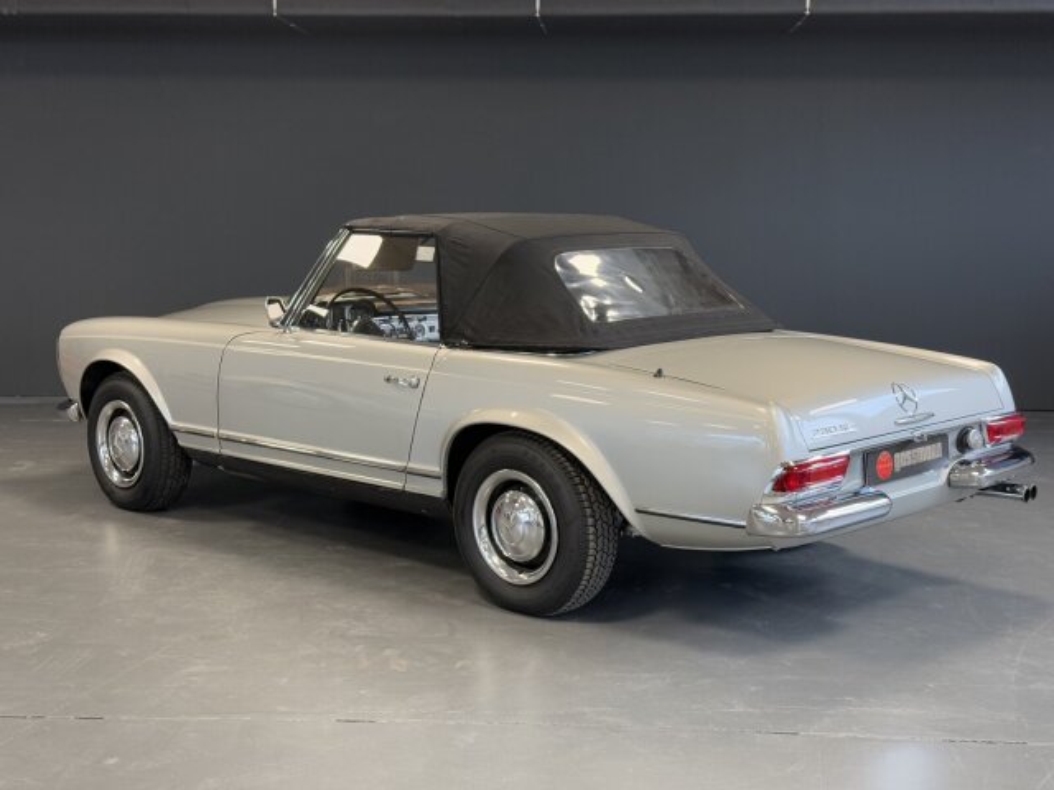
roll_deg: -0.2
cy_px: 395
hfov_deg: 39.7
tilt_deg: -7.6
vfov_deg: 30.3
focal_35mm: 48
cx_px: 527
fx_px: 1462
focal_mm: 6.76
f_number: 1.78
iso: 200
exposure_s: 1/60
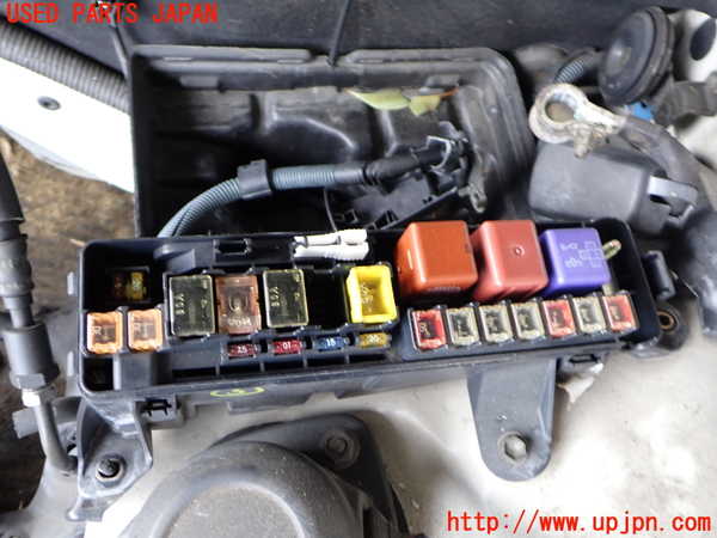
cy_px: 269
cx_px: 358
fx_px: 621
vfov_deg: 46.8
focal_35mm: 30
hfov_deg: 60.0
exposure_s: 1/40
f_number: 2.3
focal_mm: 5.4
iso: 200
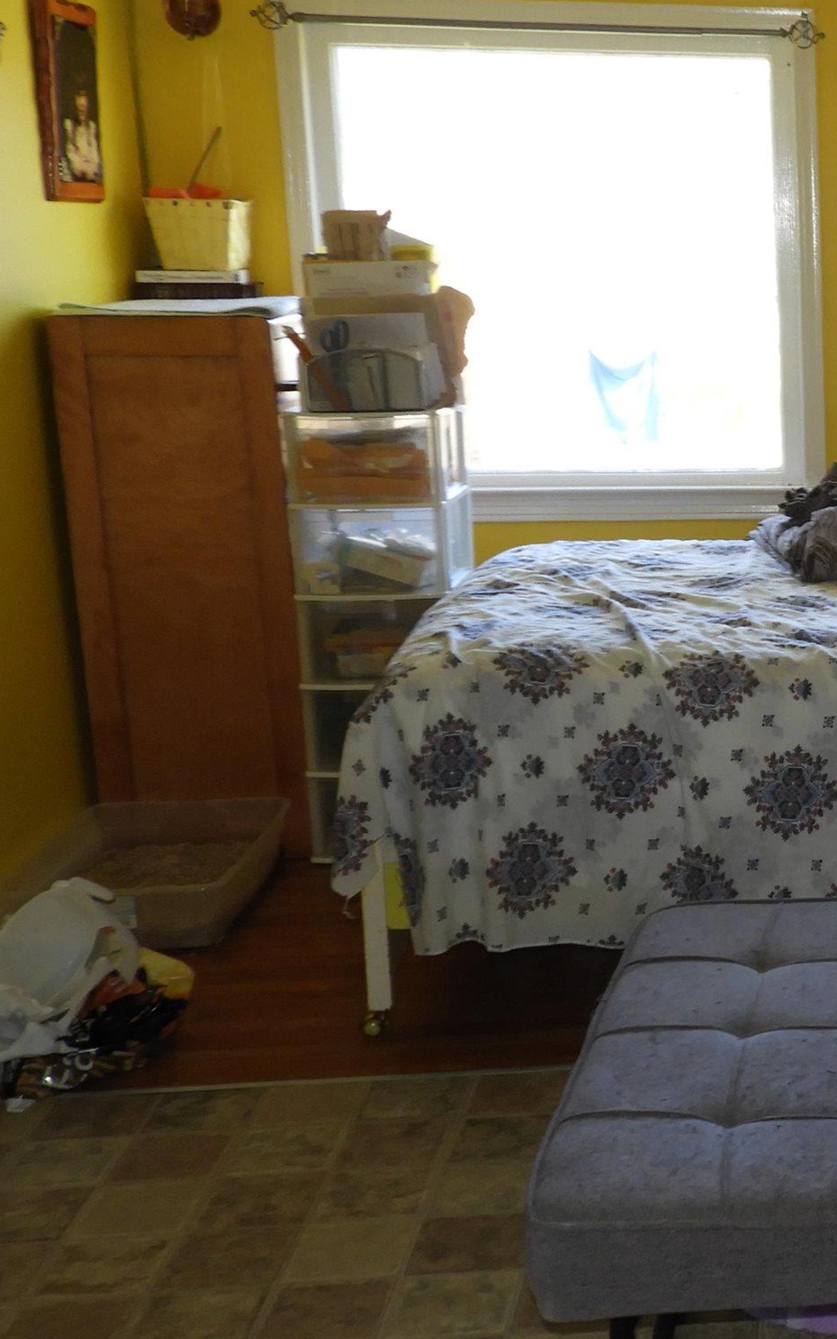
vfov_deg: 38.9
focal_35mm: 52
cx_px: 1122
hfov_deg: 22.0
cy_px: 650
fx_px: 1898
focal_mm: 4.3
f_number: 3.3
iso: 100
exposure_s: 1/50
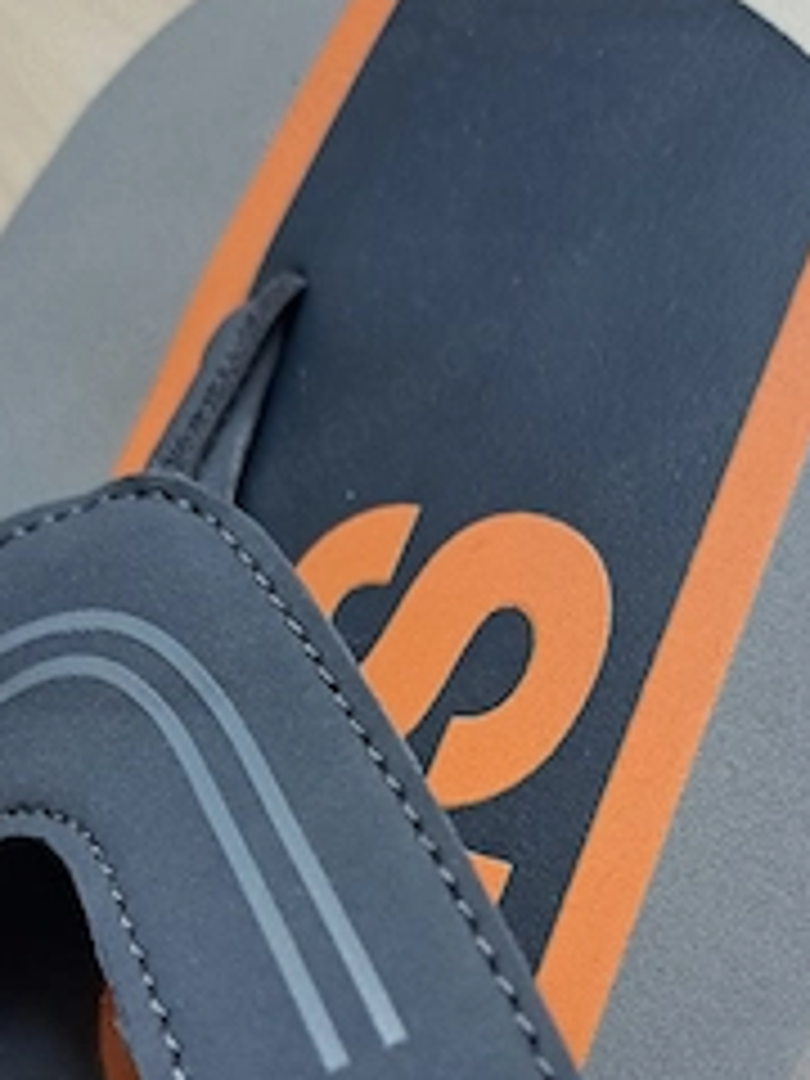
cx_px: 472
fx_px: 1248
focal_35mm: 40
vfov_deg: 45.2
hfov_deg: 35.9
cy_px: 810
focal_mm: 5.23
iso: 320
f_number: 1.8
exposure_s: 1/50
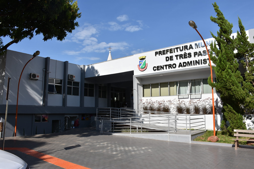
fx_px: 190
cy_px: 84
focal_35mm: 27
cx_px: 127
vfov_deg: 47.9
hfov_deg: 67.4
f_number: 8
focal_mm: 18
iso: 160
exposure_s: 1/500
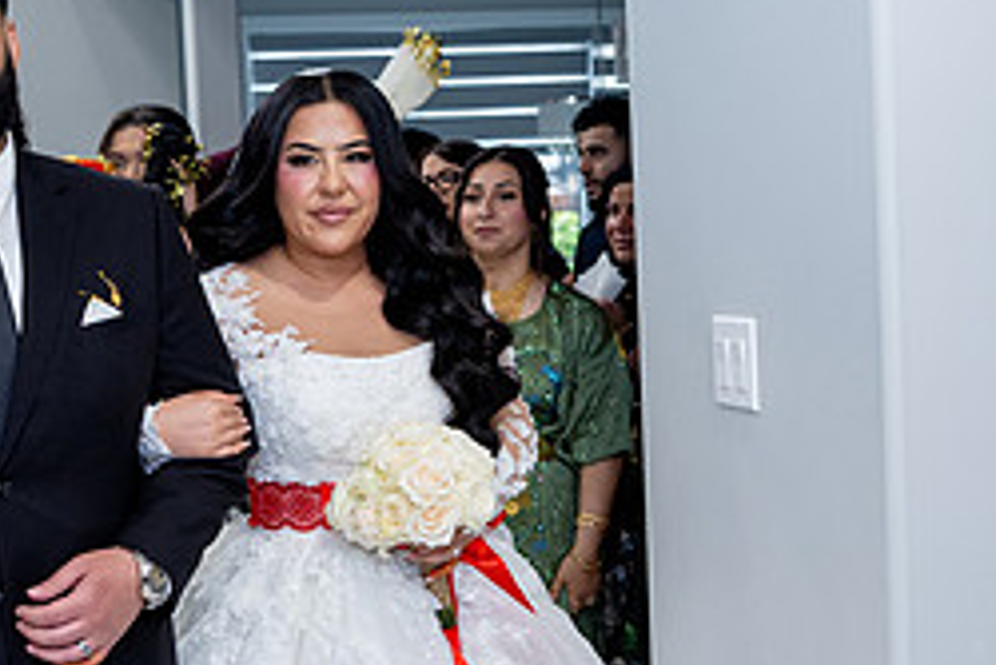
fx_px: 1799
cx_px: 339
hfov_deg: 30.7
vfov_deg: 20.9
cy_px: 329
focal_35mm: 65
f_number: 2.8
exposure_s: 1/160
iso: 1000
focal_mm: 28
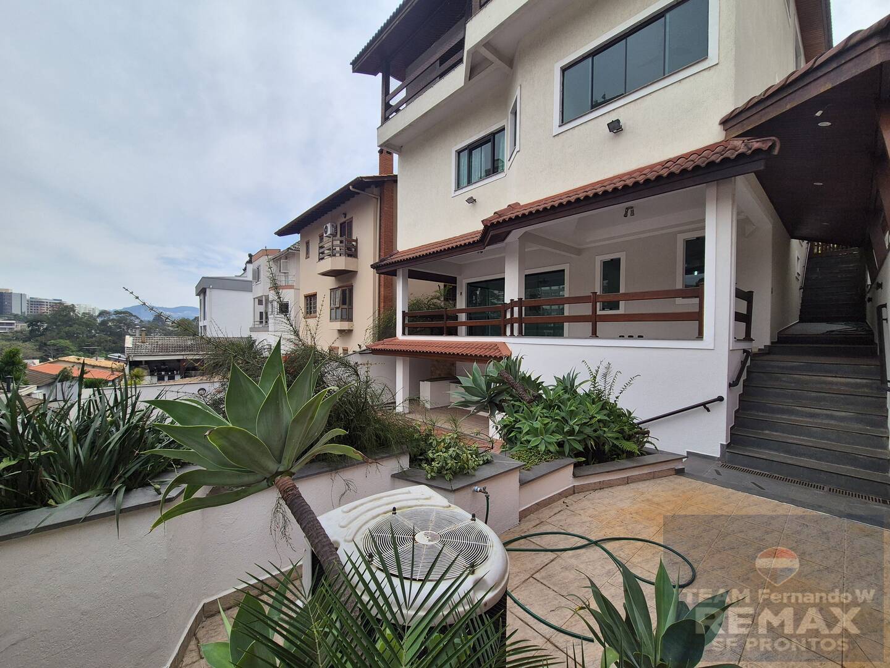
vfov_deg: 89.9
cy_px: 334
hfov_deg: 106.2
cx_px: 445
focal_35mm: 13
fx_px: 334
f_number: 2.2
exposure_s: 1/2088
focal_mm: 2.2
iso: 50
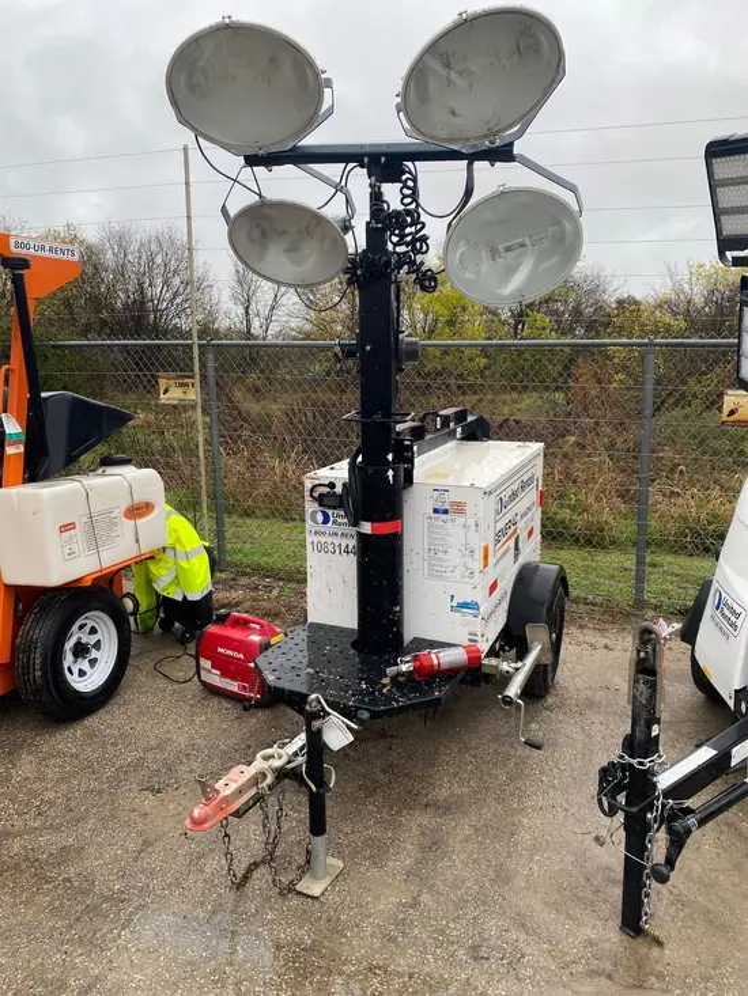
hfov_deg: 53.1
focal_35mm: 26
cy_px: 498
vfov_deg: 67.3
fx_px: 749
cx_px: 374
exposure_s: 1/256
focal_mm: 4.25
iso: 32
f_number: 1.8
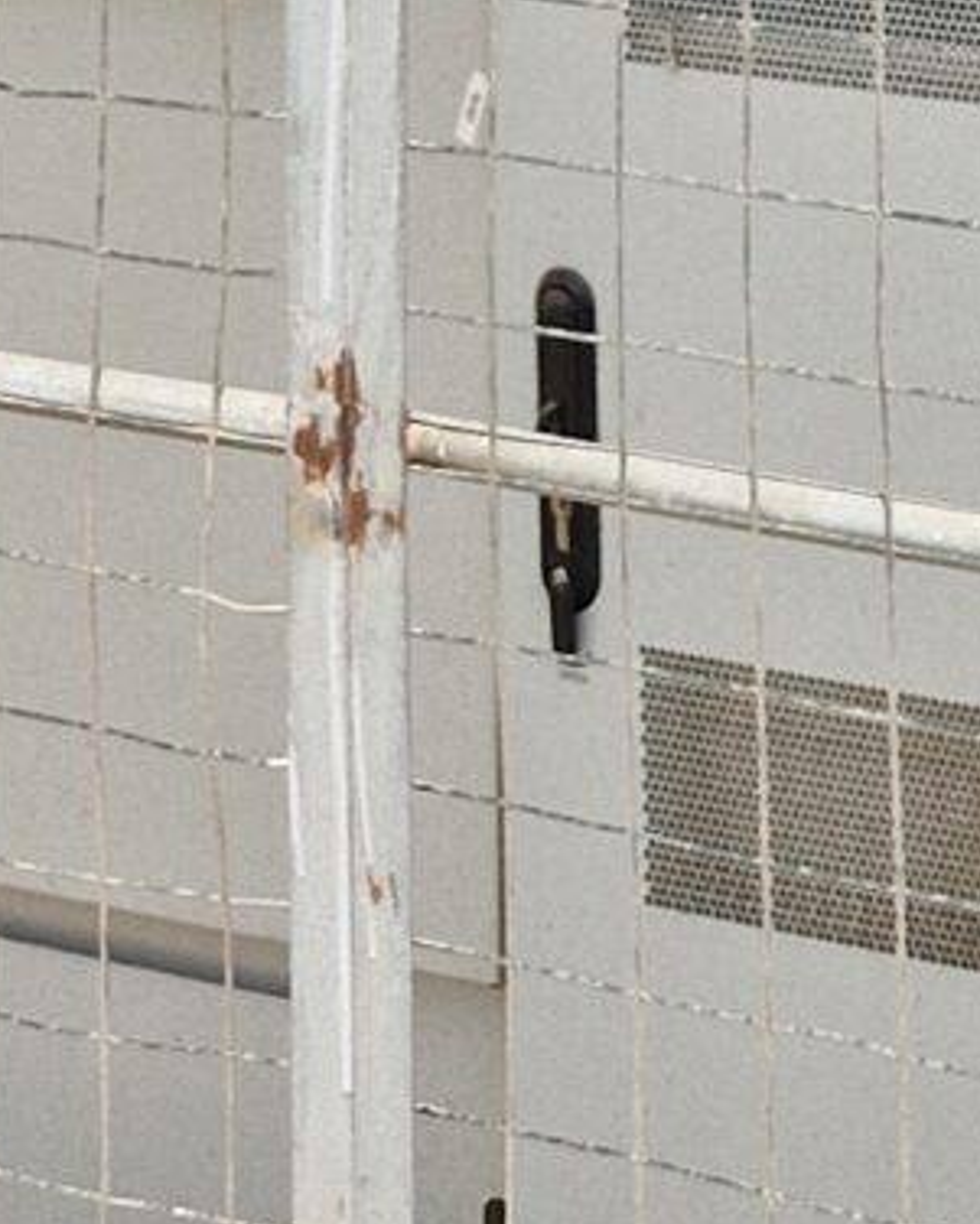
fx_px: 5545
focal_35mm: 153
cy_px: -2718
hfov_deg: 10.0
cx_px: 1156
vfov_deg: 9.3
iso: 50
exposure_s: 1/1328
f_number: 1.8
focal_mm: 5.54
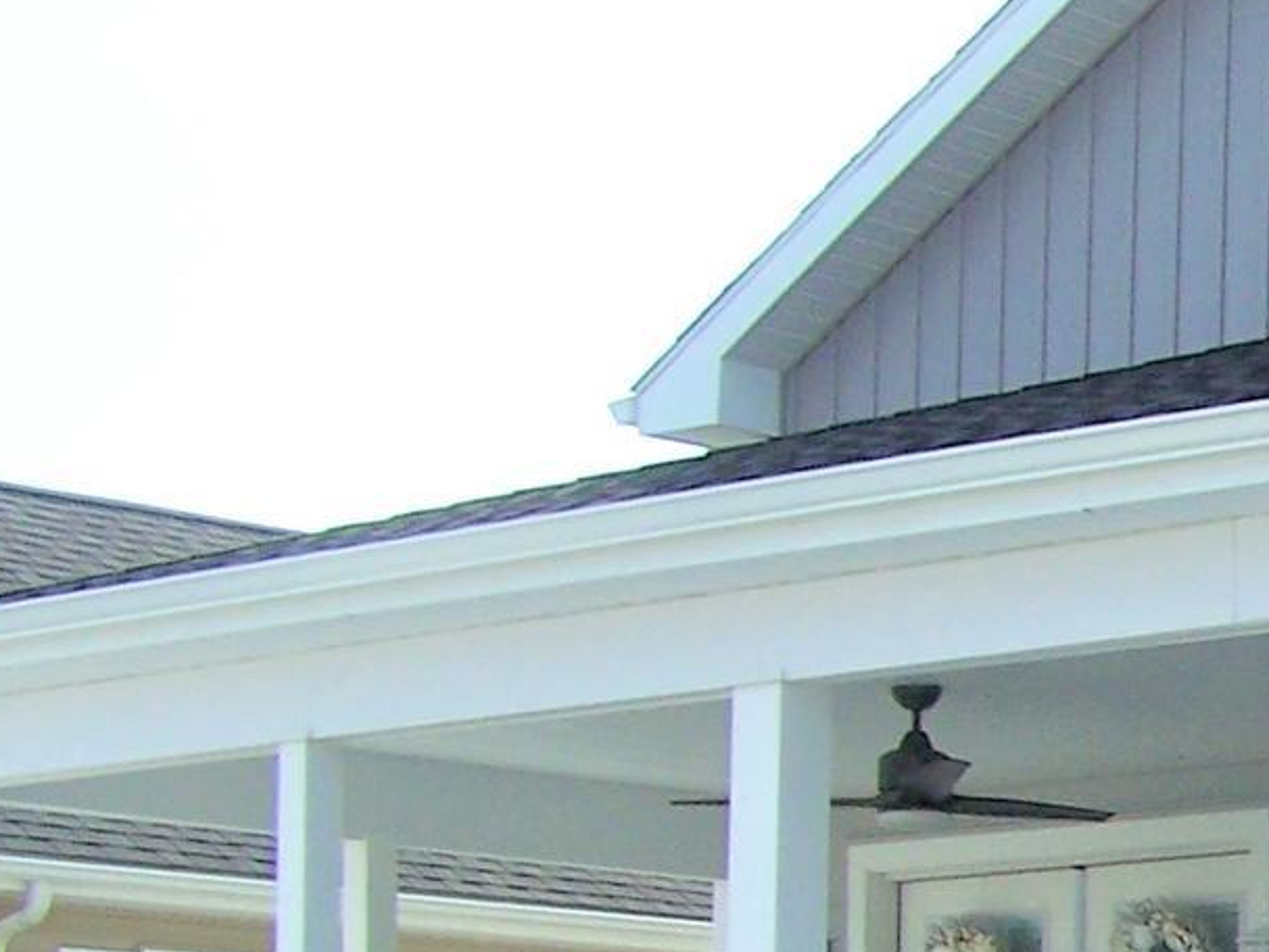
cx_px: 2009
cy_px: 1063
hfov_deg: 14.2
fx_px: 4692
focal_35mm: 128
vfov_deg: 11.4
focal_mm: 6.3
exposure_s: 1/750
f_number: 4
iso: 80
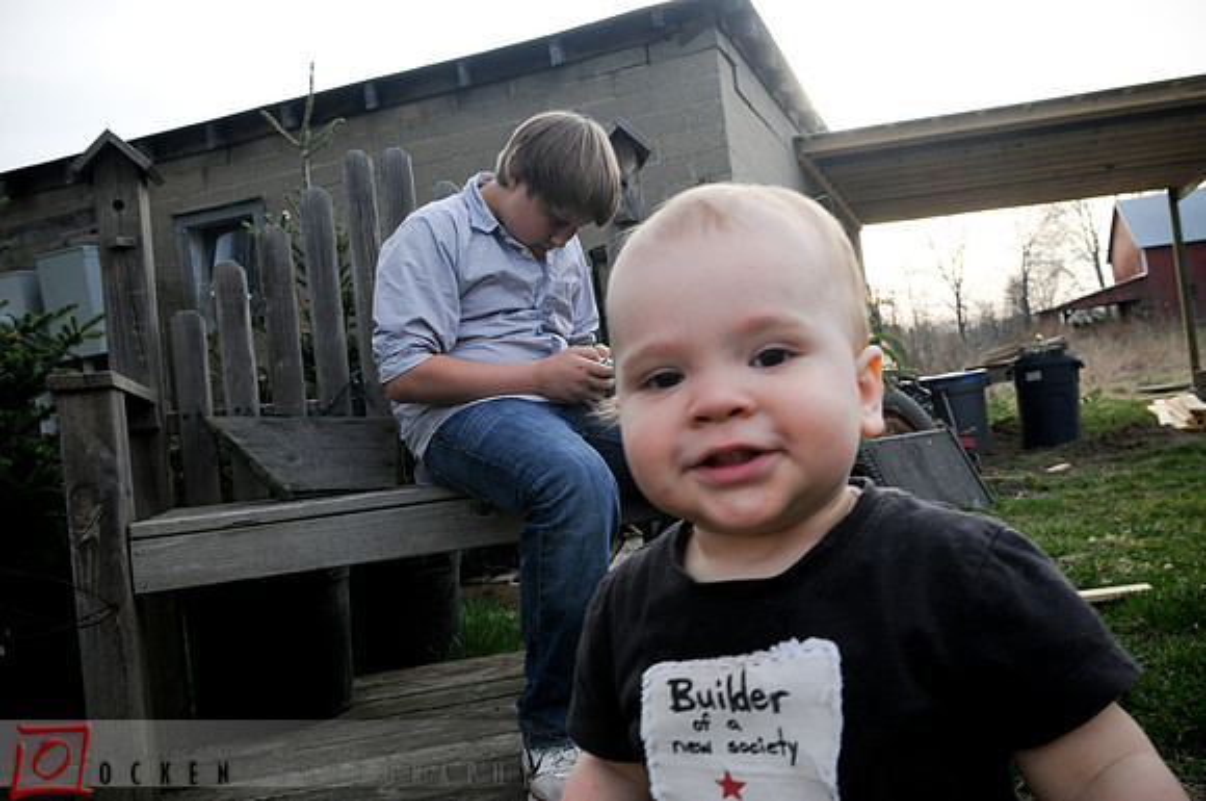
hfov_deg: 57.3
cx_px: 603
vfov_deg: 39.9
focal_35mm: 33
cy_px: 400
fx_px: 1104
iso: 400
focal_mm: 22
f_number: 6.3
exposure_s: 1/320
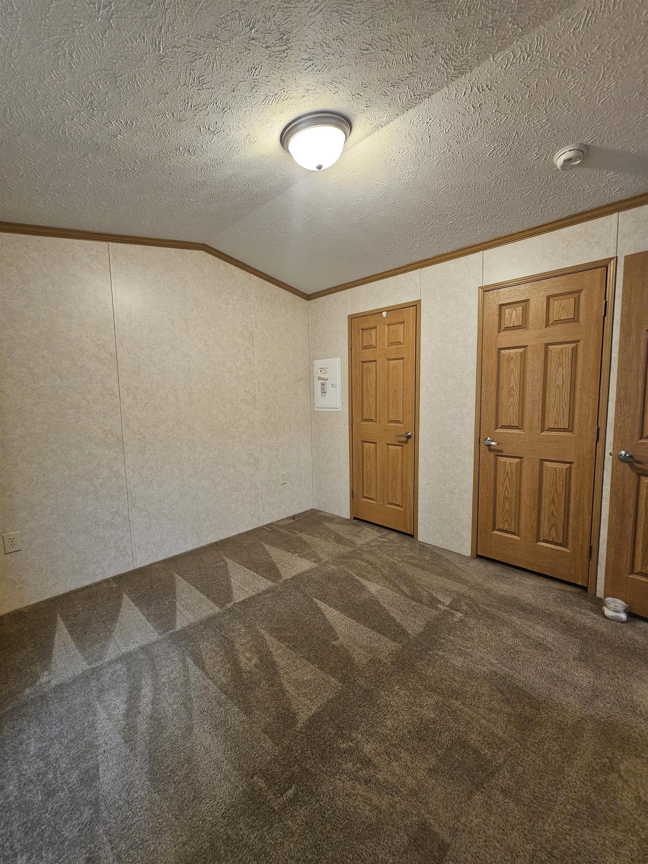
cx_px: 324
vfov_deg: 106.2
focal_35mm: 13
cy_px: 432
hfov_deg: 89.9
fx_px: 324
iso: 320
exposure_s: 1/40
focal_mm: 2.2
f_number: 2.2
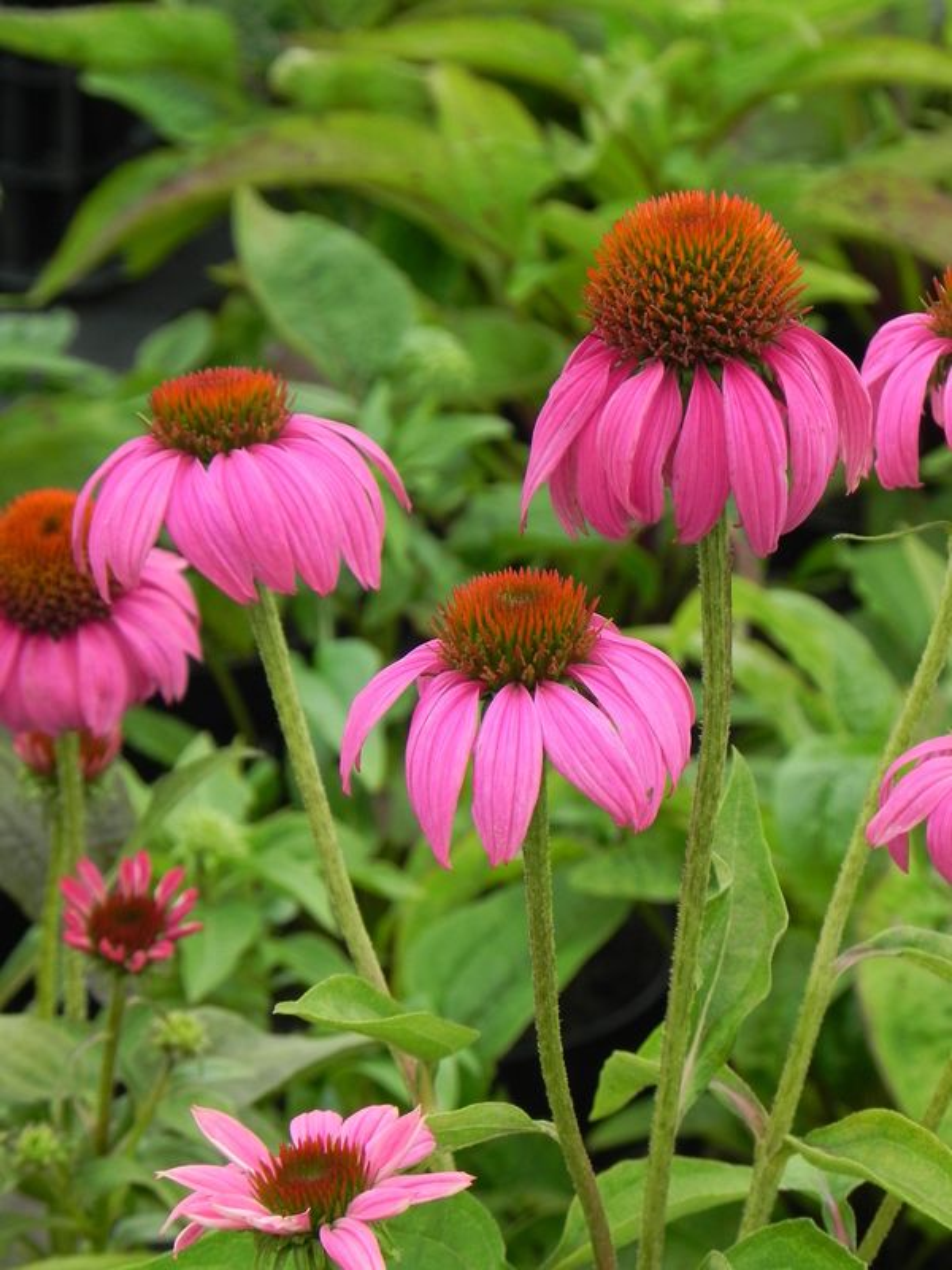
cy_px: 635
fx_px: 7774
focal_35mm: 212
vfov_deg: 9.3
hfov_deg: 7.0
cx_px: 476
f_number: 5
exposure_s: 1/250
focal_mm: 37.7
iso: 160
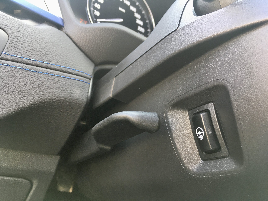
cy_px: 100
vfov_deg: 48.2
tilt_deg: +1.2
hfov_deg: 61.7
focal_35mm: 29
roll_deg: -15.4
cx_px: 134
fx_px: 225
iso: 64
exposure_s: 1/33
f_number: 2.2
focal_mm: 4.15
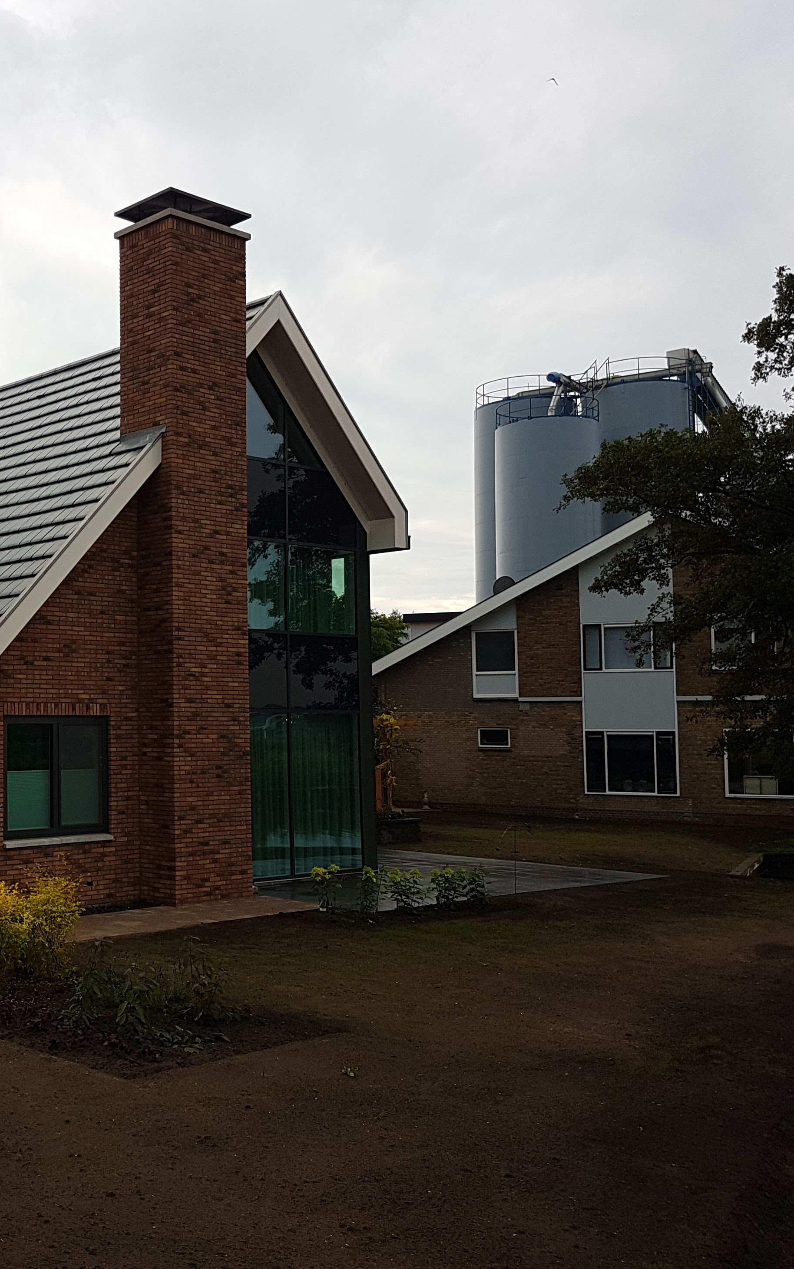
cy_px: 648
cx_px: 98
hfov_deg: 32.1
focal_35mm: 38
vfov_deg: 51.5
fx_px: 1315
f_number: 1.7
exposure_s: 1/501
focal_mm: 4.2
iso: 40
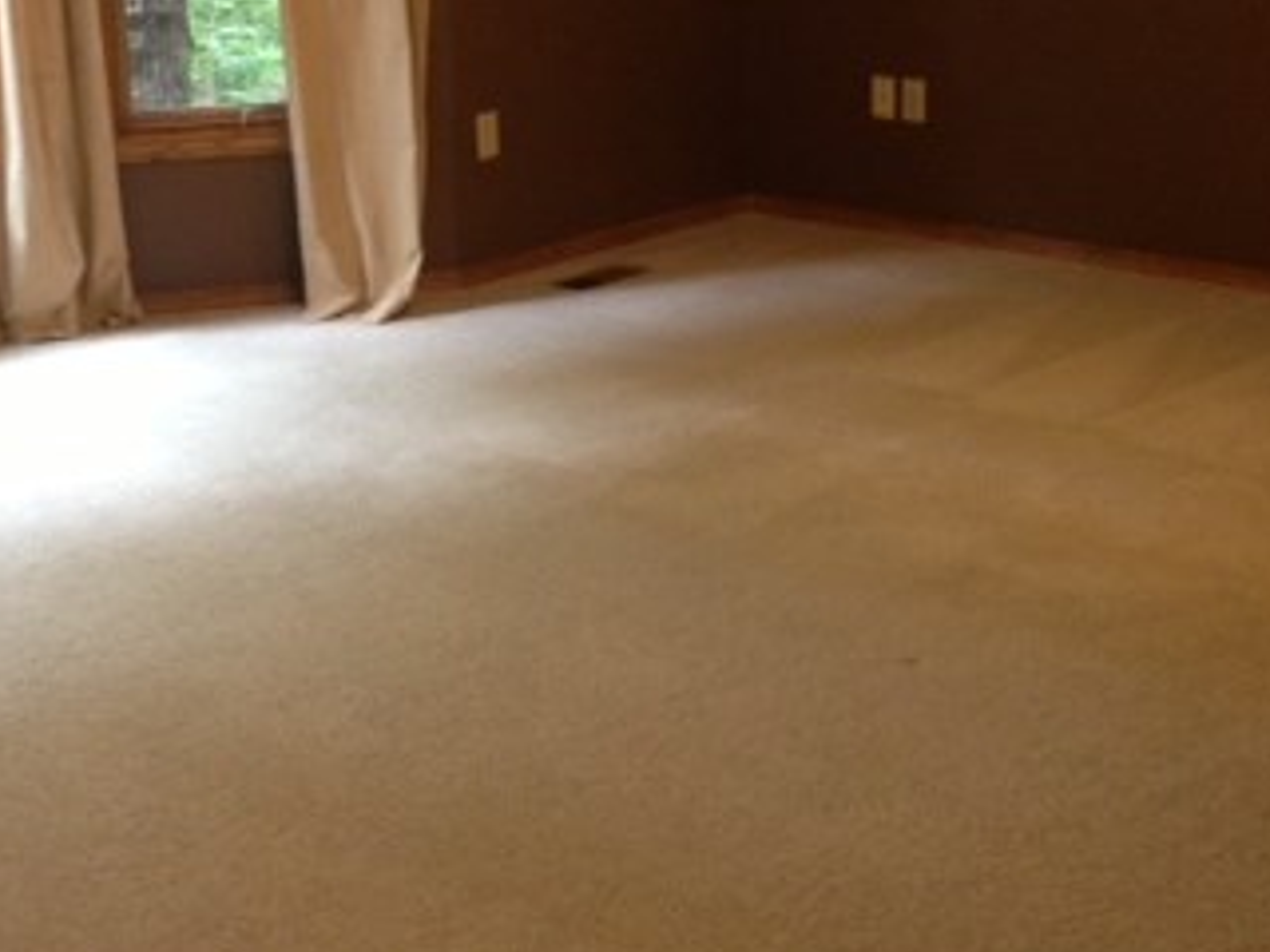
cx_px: 532
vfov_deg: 21.8
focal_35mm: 66
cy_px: 119
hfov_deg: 29.3
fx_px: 2421
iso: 160
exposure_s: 1/20
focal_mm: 4.13
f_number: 2.4
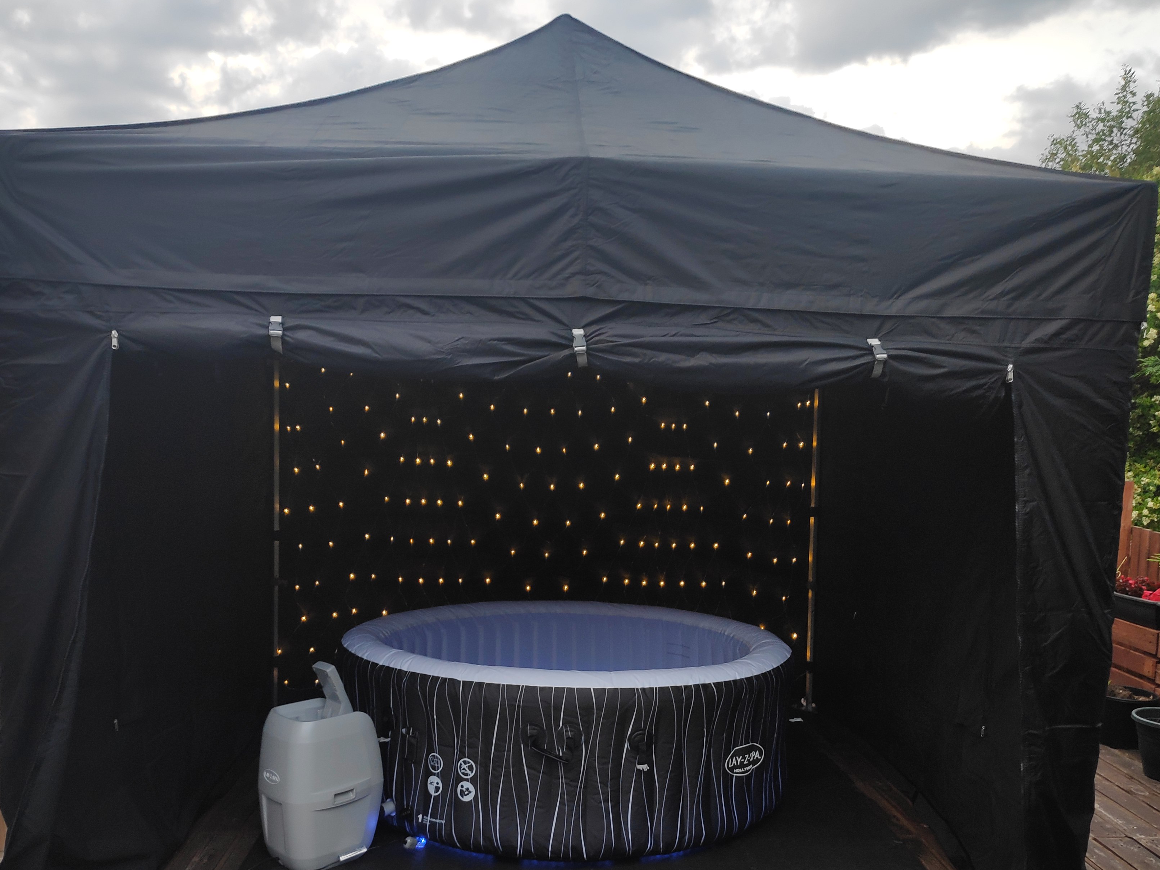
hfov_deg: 69.4
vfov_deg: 54.3
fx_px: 838
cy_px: 541
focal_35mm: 25
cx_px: 576
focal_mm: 3.94
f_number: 1.9
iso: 102
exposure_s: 1/100
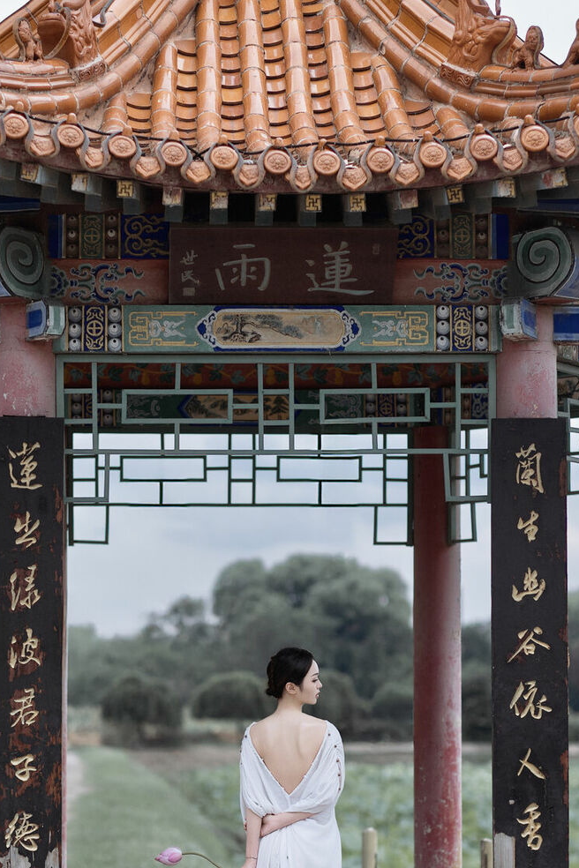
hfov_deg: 10.1
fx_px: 3281
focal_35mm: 136
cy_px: 561
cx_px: 255
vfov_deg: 15.1
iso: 200
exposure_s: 1/1250
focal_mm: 85
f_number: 2
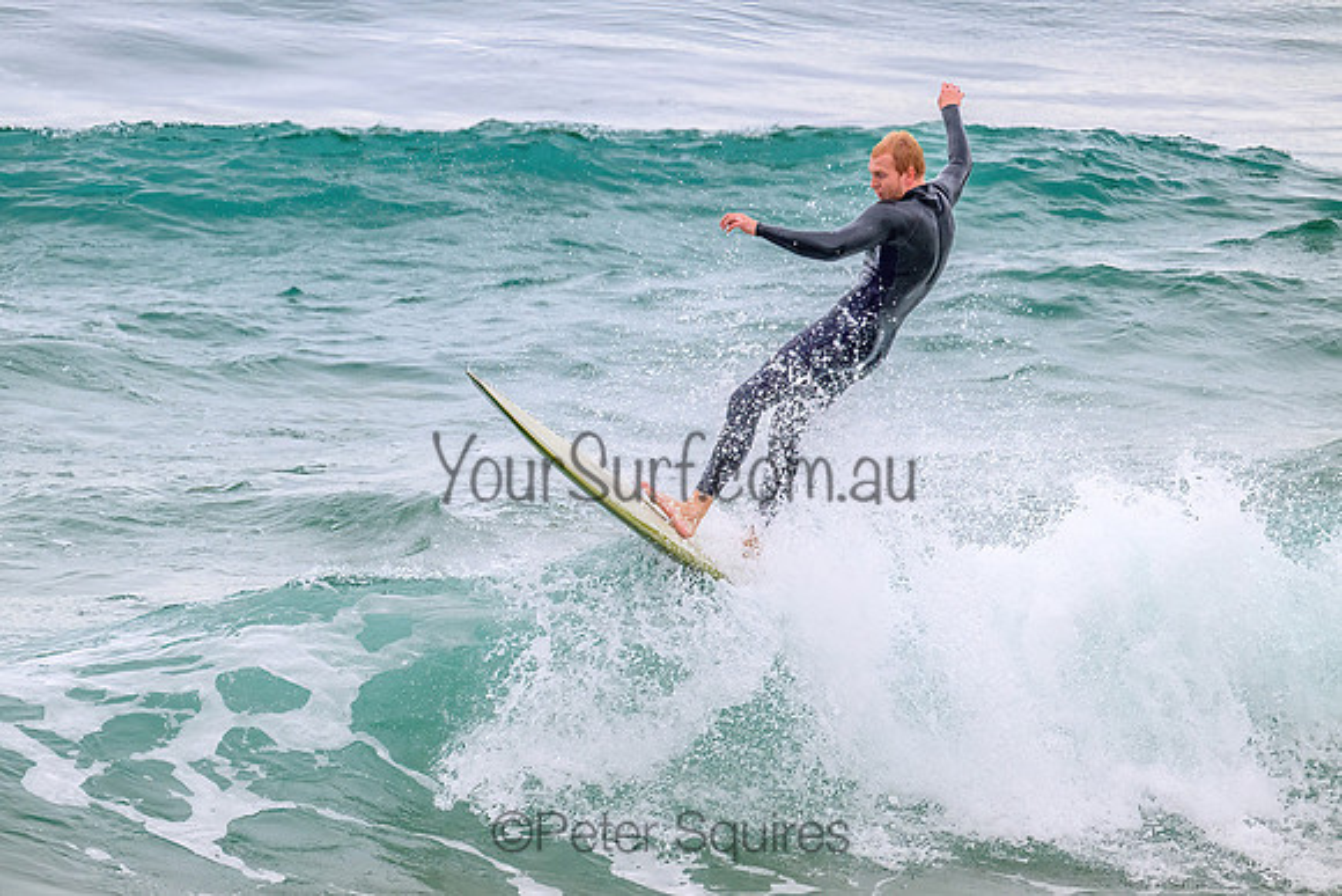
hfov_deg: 3.2
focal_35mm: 649
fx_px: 24184
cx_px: 651
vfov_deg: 2.1
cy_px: 461
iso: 1250
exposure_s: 1/2000
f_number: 11
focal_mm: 630
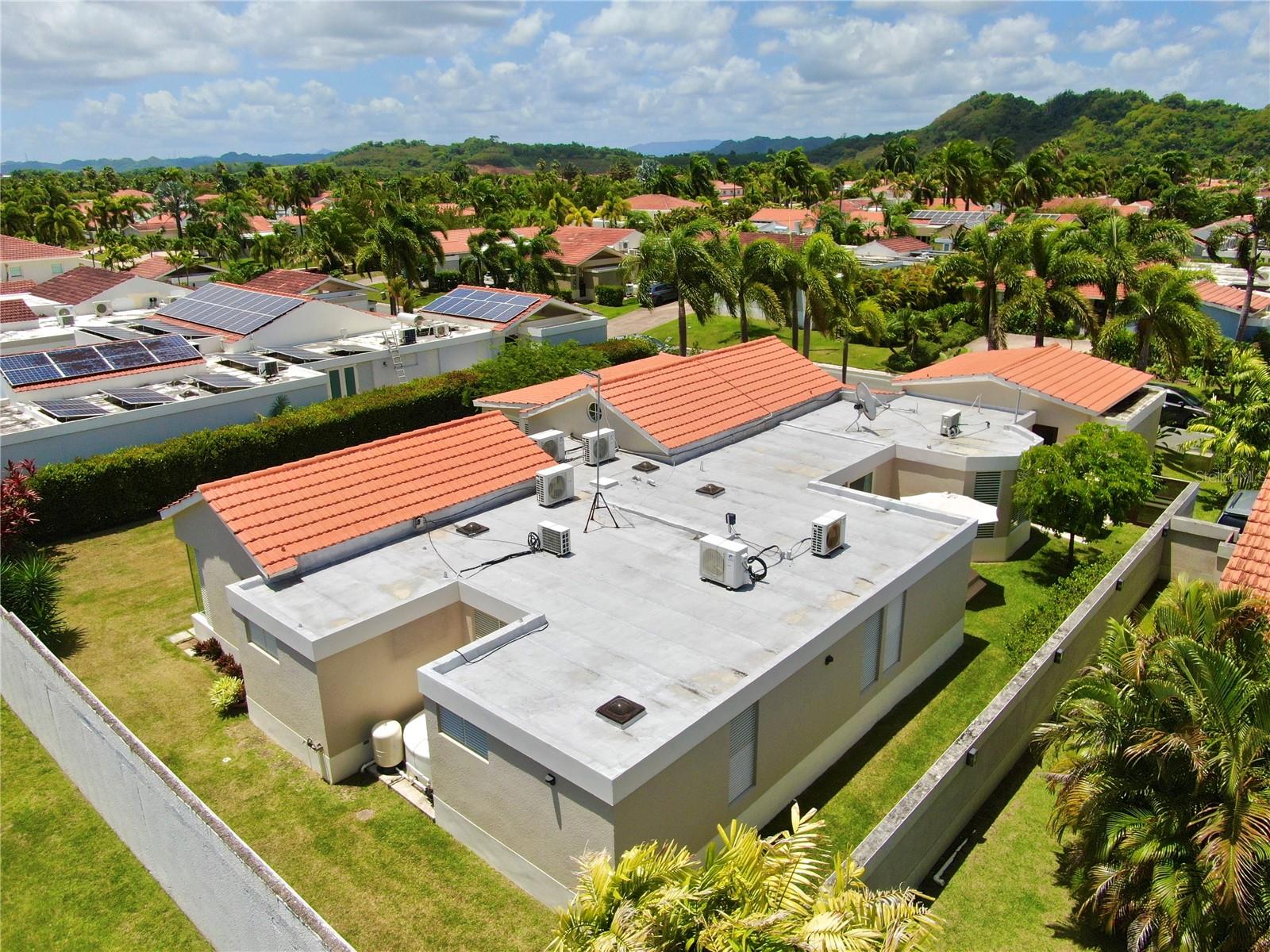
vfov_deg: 56.8
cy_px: 476
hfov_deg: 71.6
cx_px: 635
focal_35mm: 24
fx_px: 881
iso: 100
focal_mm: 4.39
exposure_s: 1/2500
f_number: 2.8
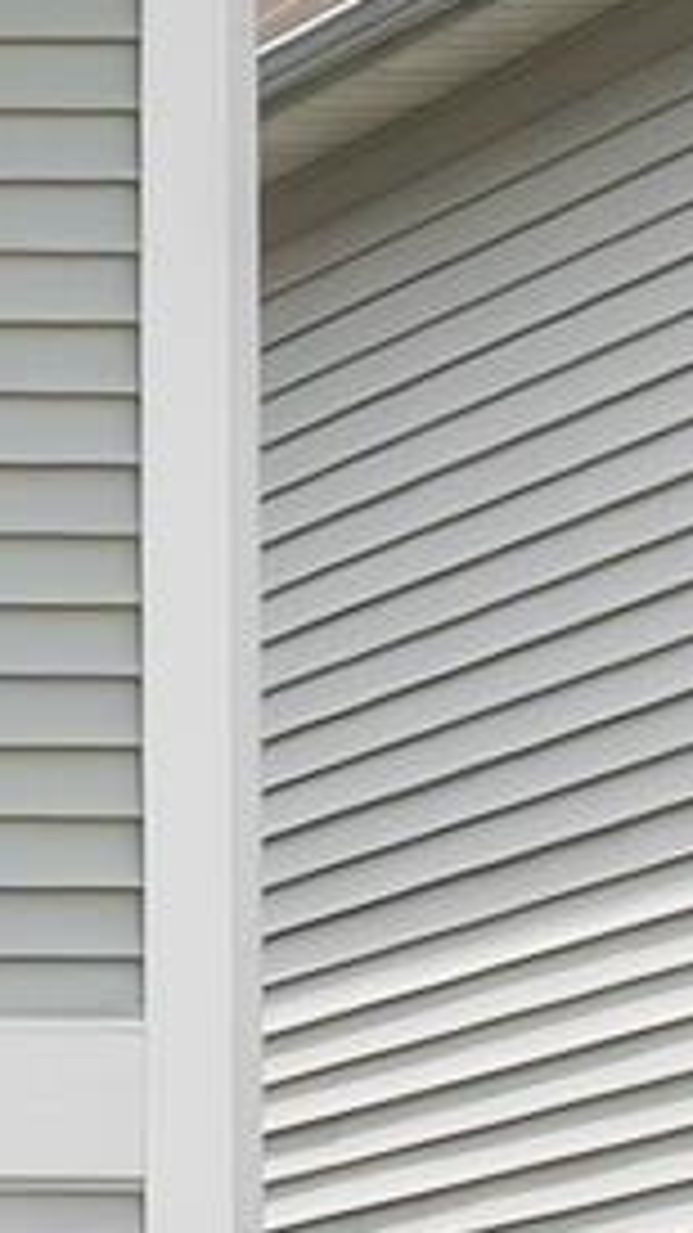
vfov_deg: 13.6
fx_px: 5158
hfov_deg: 5.1
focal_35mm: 158
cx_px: -3348
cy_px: 776
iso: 200
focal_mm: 11
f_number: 7.1
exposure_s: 1/500
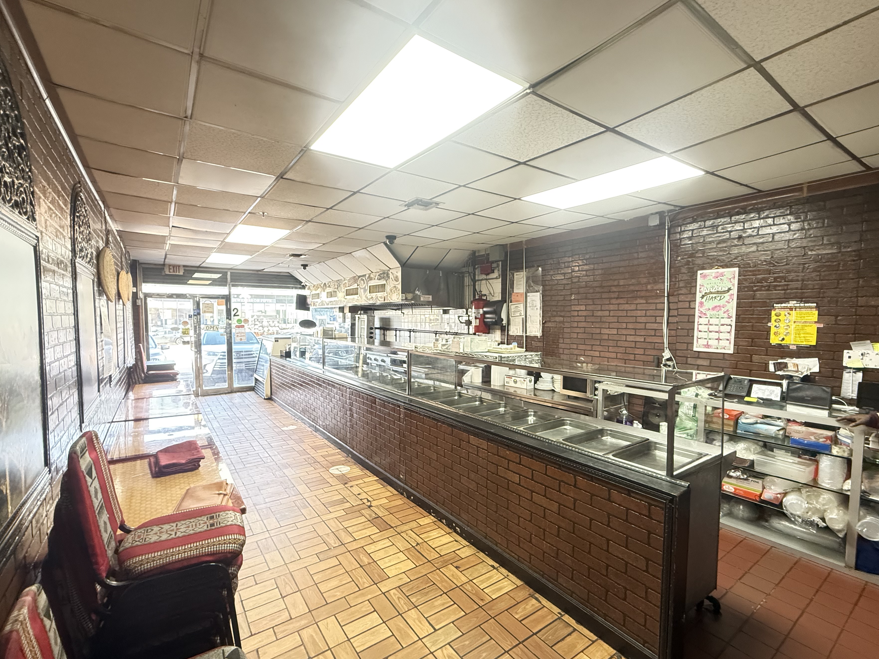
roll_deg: -0.3
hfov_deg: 94.5
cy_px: 342
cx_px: 431
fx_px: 406
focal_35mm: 16
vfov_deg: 78.1
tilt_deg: -2.8
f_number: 2.2
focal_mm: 2.22
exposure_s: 1/60
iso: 640
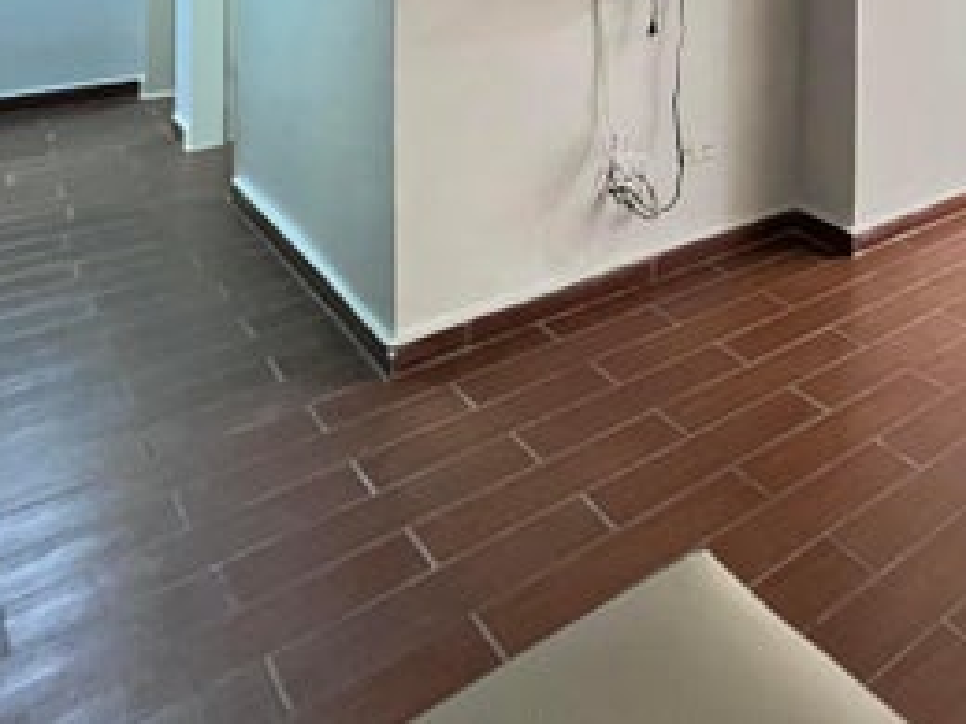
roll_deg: -0.8
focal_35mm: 32
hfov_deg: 45.1
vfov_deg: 34.8
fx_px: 893
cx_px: 1025
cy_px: -152
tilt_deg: -0.3
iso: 1000
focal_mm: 1.57
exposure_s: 1/60
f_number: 1.8
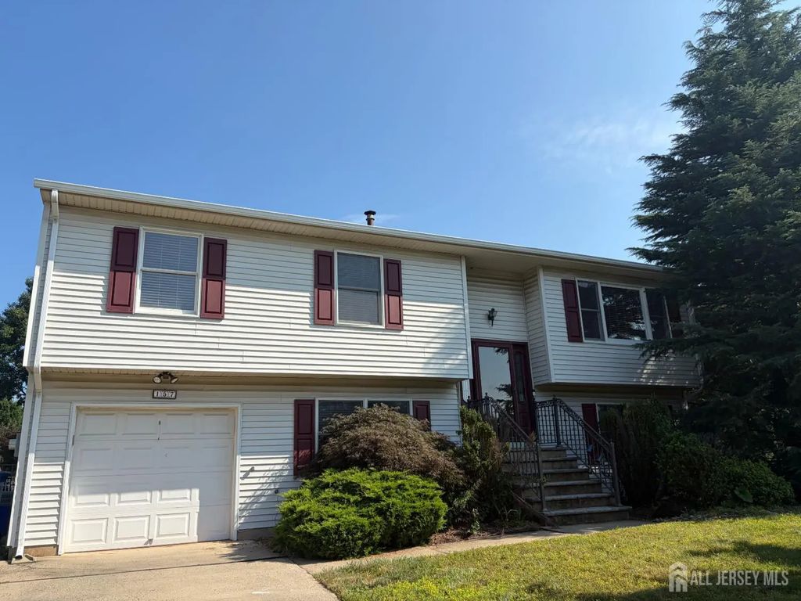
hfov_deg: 67.3
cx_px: 400
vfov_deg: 53.1
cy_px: 300
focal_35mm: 26
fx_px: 602
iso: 50
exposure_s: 1/2985
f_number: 1.6
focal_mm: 5.96
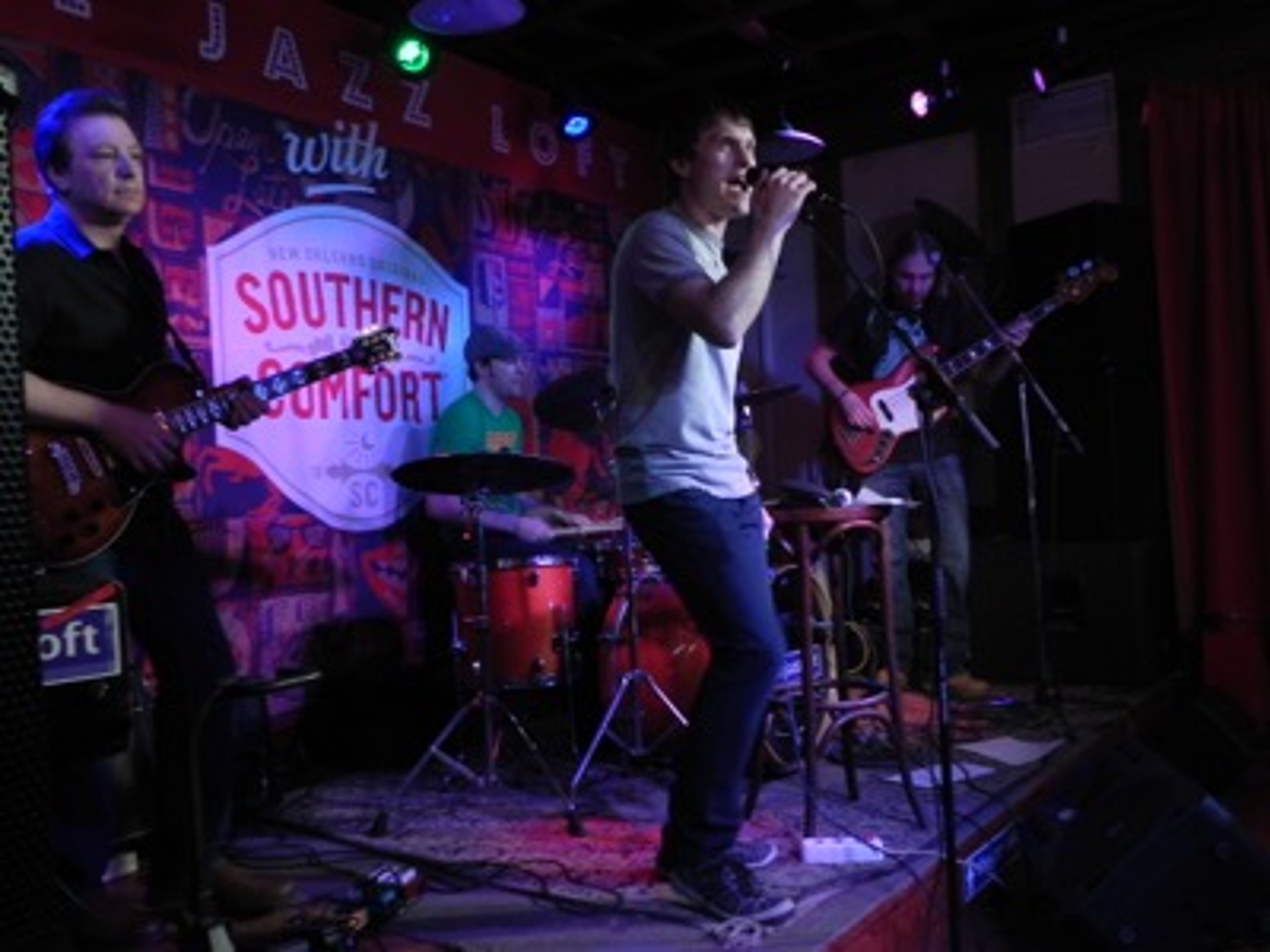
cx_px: 635
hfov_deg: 55.4
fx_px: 1211
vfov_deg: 42.9
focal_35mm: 33
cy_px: 476
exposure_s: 1/20
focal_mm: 5.9
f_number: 2.8
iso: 200
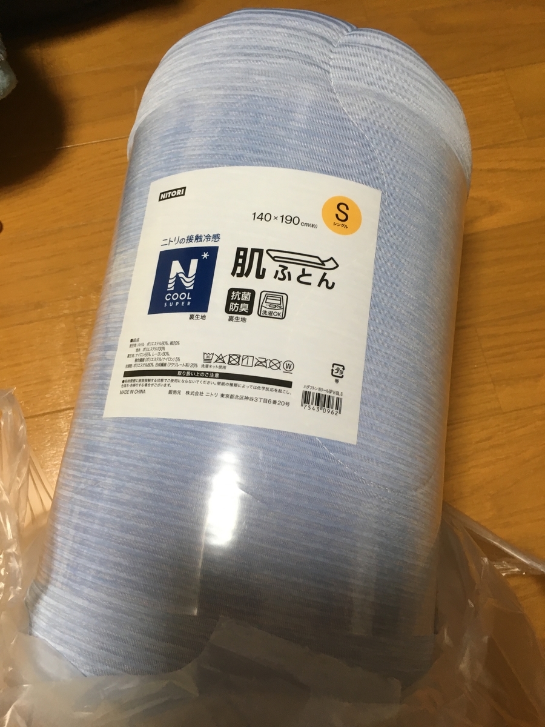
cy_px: 364
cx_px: 272
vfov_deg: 61.7
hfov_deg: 48.2
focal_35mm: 29
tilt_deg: -74.7
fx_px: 609
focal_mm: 4.15
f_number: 2.2
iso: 64
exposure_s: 1/30
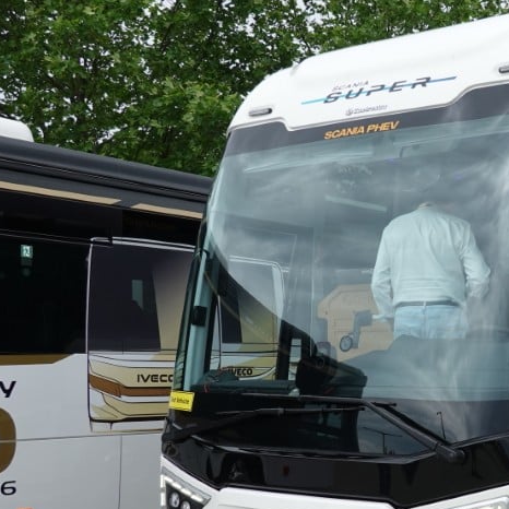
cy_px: 341
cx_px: 533
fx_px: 1048
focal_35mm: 63
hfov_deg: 25.6
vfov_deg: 27.1
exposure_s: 1/200
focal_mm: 11.29
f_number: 5.6
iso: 125
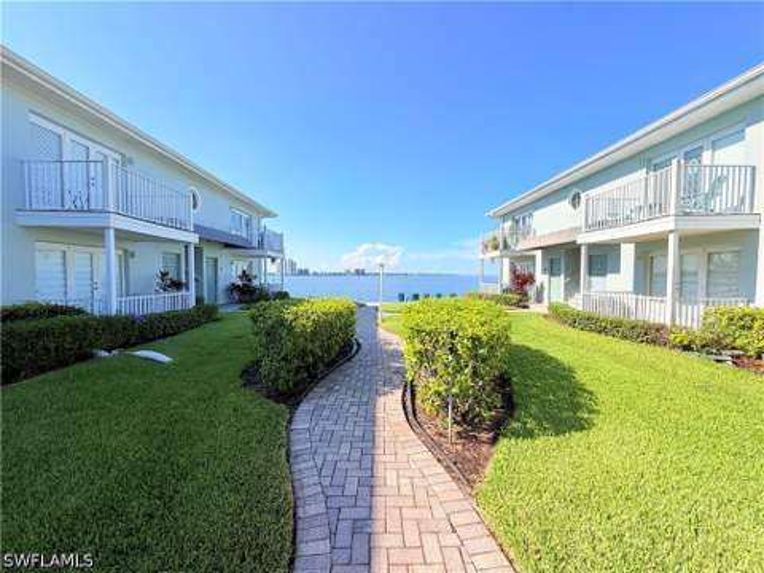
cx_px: 382
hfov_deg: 102.1
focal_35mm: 14
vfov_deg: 85.7
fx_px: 309
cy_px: 286
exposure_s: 1/770
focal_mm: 2.22
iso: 20
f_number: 2.2
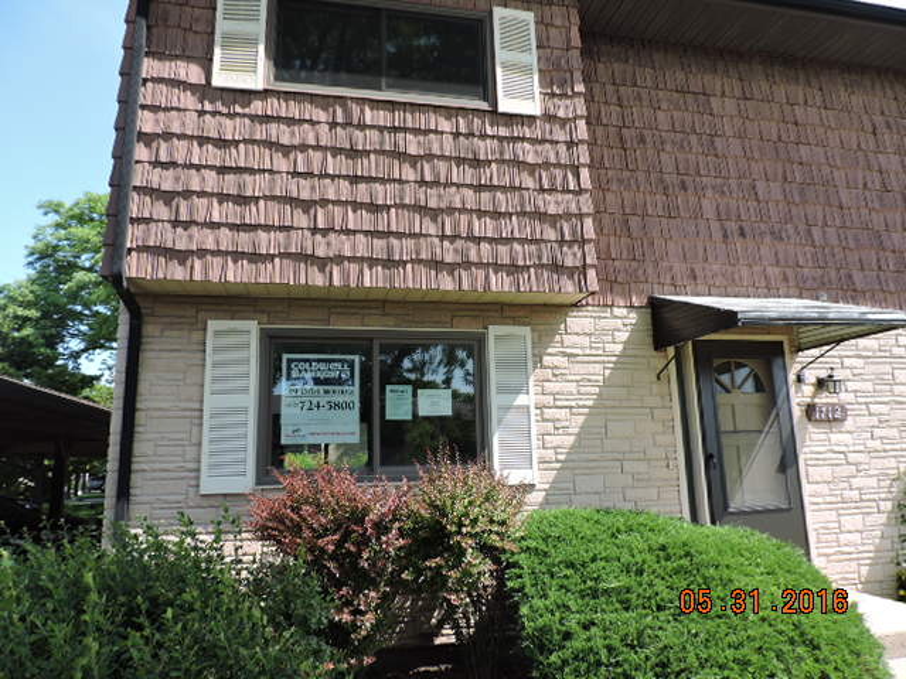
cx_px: 453
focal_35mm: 24
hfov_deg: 71.6
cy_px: 340
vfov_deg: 56.8
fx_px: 628
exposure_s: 1/500
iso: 100
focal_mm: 4.3
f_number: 3
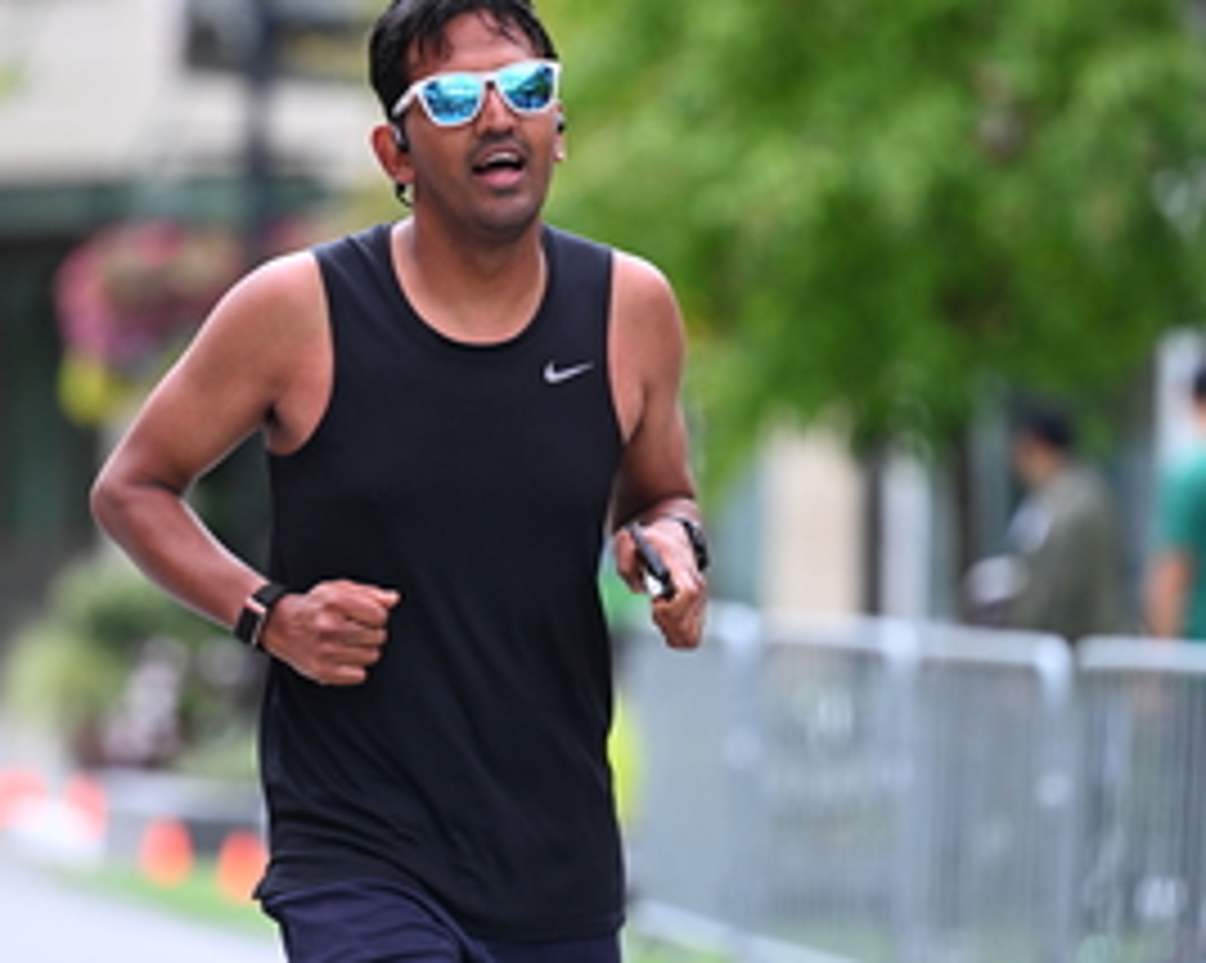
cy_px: 428
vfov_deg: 4.7
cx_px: 533
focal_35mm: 328
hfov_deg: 5.9
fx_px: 11699
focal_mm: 170
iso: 640
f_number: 2.8
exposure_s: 1/1600
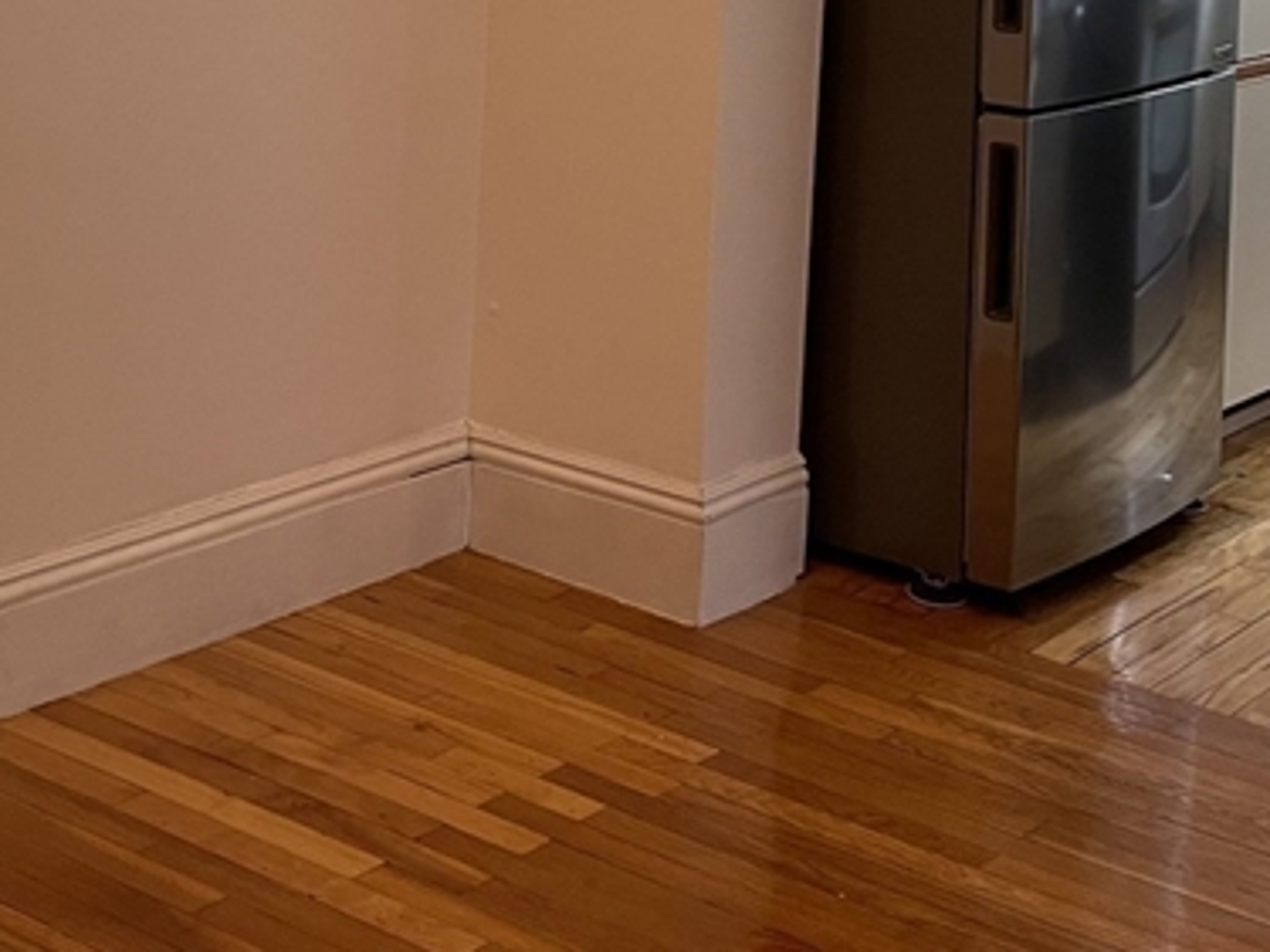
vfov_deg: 19.6
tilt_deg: -3.0
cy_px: -159
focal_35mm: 71
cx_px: 552
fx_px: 2604
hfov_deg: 27.4
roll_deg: -2.4
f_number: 1.6
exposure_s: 1/60
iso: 80
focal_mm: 4.2
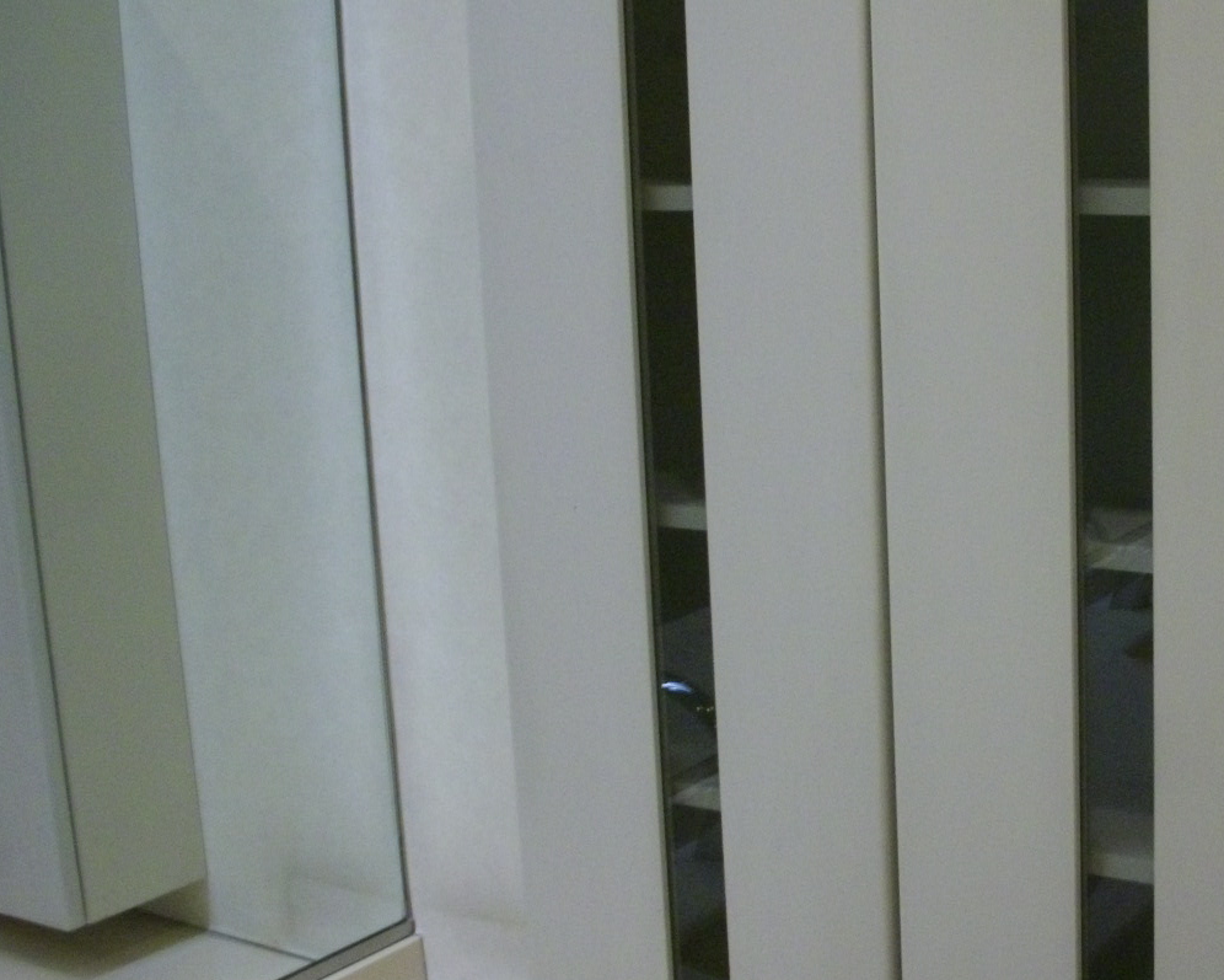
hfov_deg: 31.8
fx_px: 2101
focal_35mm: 58
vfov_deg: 26.2
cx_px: 939
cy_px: 571
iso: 311
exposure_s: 1/50
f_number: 2.8
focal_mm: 6.2
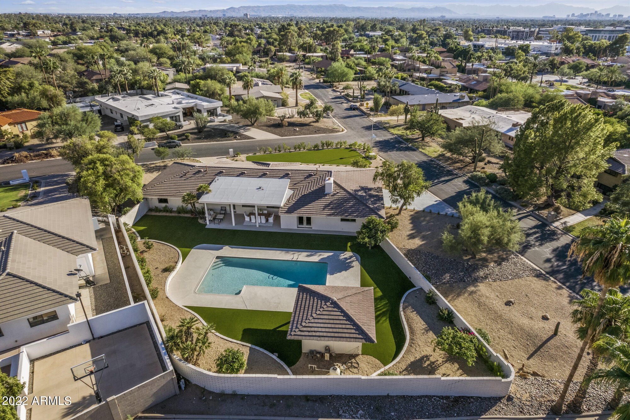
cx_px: 315
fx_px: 385
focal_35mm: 22
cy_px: 210
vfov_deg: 57.2
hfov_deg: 78.6
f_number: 2.8
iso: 100
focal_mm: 8.38
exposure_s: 1/160
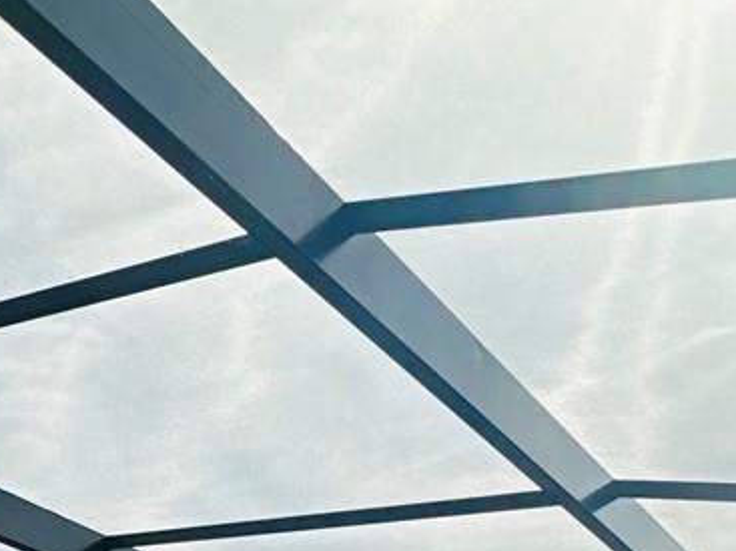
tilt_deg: -0.7
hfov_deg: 28.1
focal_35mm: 61
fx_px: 1297
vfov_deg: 18.2
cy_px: 1026
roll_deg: +1.2
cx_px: -124
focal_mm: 2.22
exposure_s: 1/903
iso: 40
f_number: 2.2
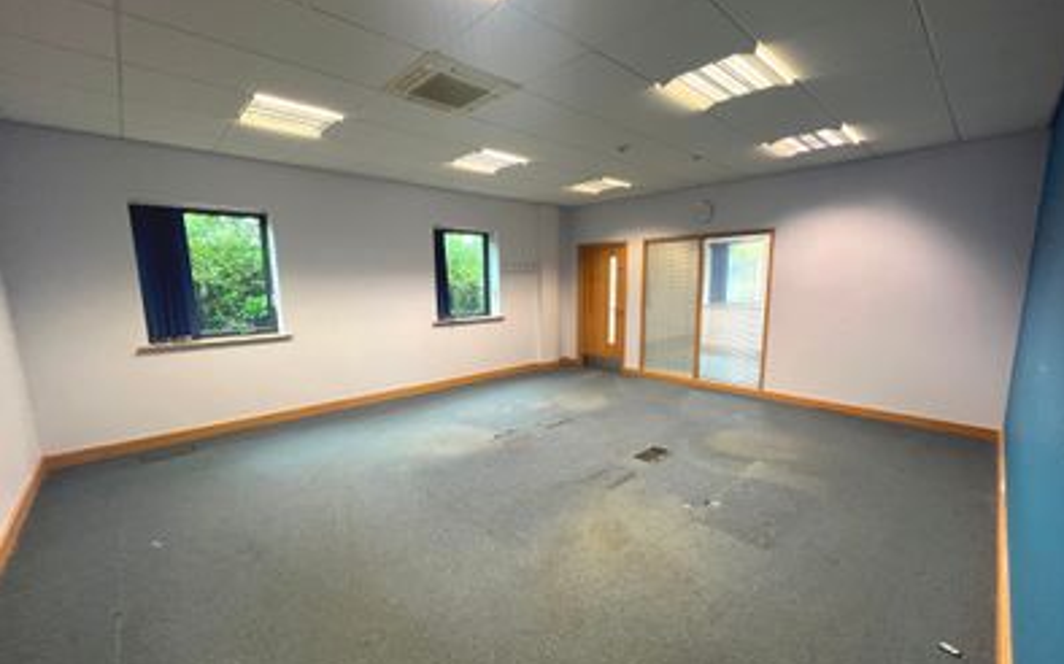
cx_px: 537
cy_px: 351
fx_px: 406
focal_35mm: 14
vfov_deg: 78.5
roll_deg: +0.5
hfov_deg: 105.3
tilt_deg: -10.4
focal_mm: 1.57
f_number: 1.8
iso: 160
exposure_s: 1/50
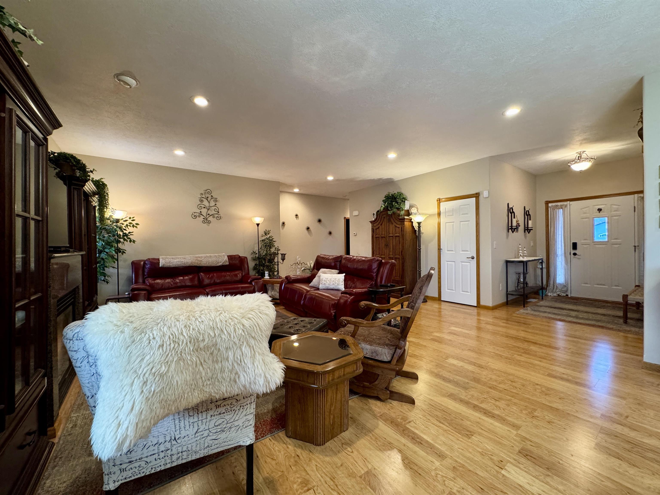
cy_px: 248
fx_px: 267
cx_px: 330
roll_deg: +0.3
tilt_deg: -0.6
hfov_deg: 102.1
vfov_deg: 85.7
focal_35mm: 14
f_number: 2.2
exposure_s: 1/60
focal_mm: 2.22
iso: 320
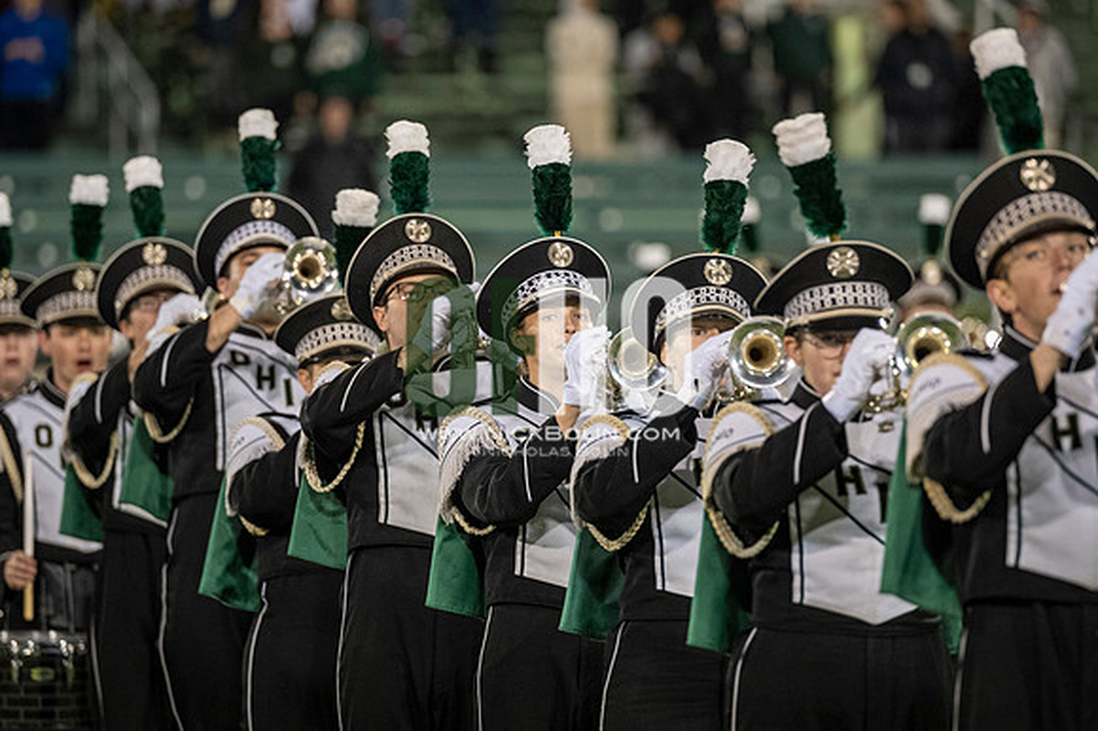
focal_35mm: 300
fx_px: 9144
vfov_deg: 4.6
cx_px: 549
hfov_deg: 6.9
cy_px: 366
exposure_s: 1/500
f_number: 2.8
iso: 1000
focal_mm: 200
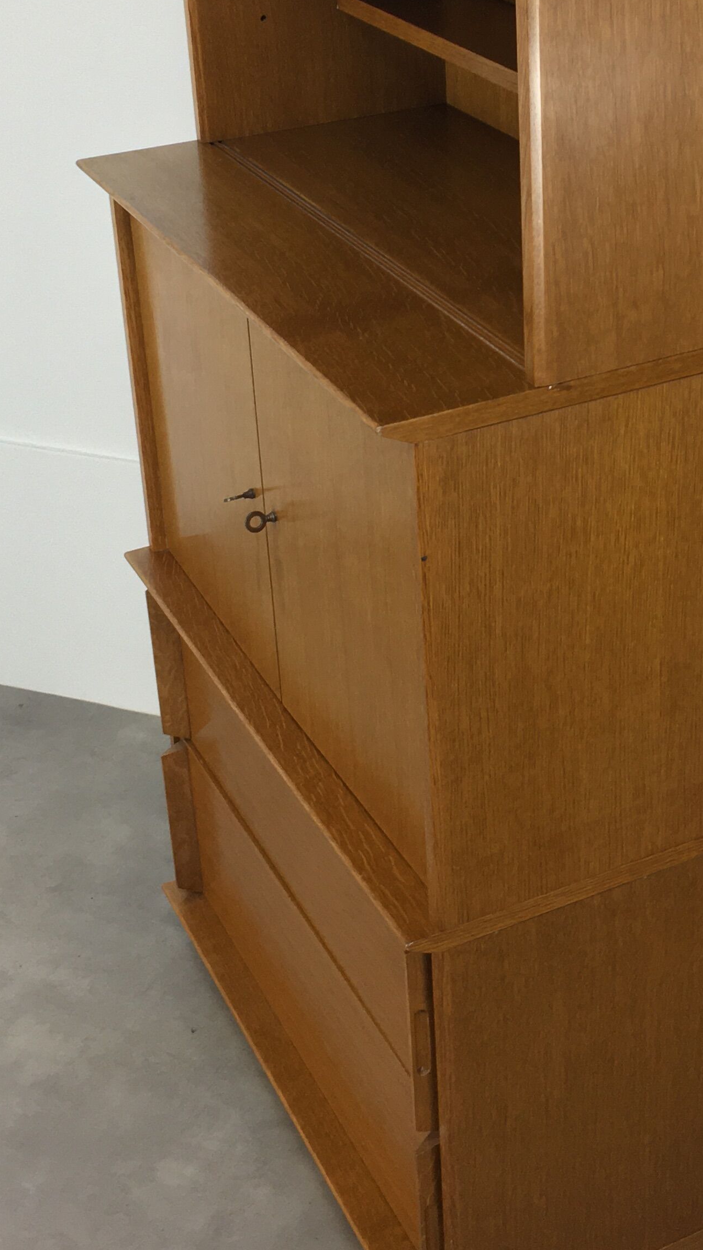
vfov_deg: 36.7
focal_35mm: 56
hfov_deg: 21.3
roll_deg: +0.6
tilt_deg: -24.3
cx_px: 503
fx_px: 1855
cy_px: 388
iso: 50
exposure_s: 1/30
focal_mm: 4.15
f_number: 2.2
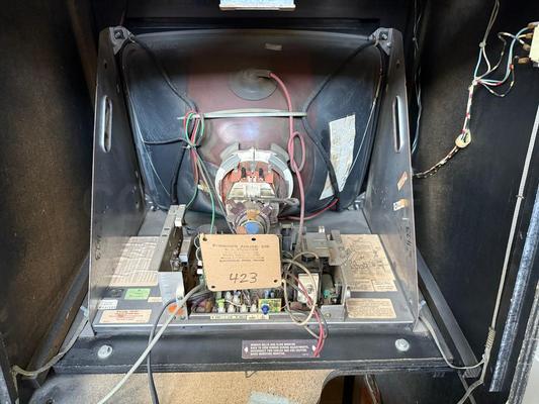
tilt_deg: -17.9
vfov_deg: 56.8
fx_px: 374
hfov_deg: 71.6
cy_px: 202
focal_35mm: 24
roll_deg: -0.1
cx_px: 270
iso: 800
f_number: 1.78
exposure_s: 1/60
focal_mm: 6.76
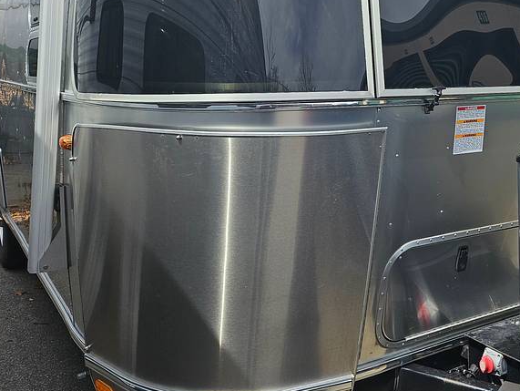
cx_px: 361
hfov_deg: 43.9
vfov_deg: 33.7
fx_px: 631
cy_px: 98
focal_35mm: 42
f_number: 1.8
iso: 50
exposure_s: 1/2443
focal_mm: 5
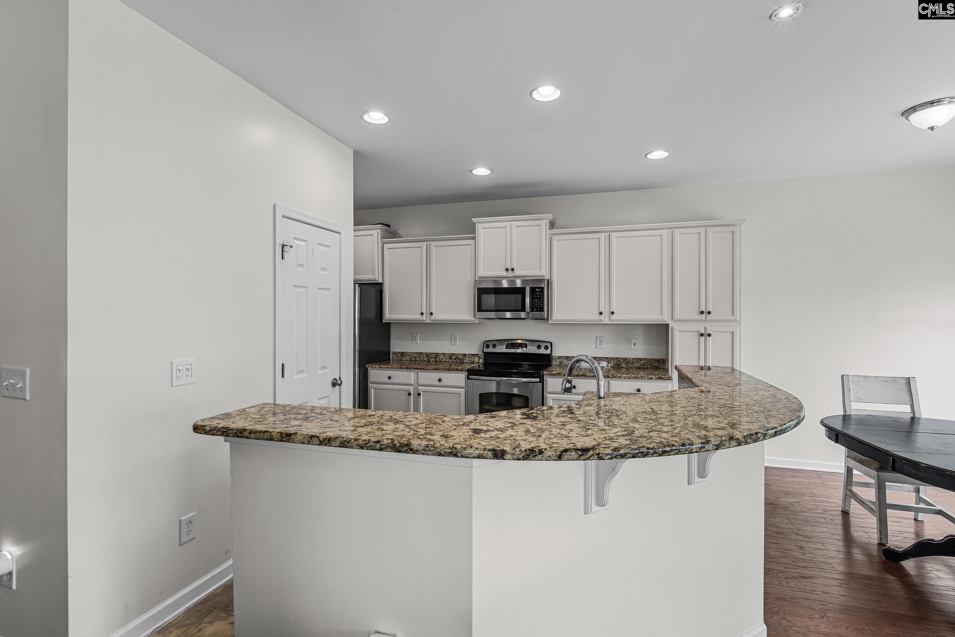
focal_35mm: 16
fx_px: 438
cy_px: 318
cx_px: 478
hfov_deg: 95.0
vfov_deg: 72.1
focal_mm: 11
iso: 200
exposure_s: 1/6
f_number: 7.1
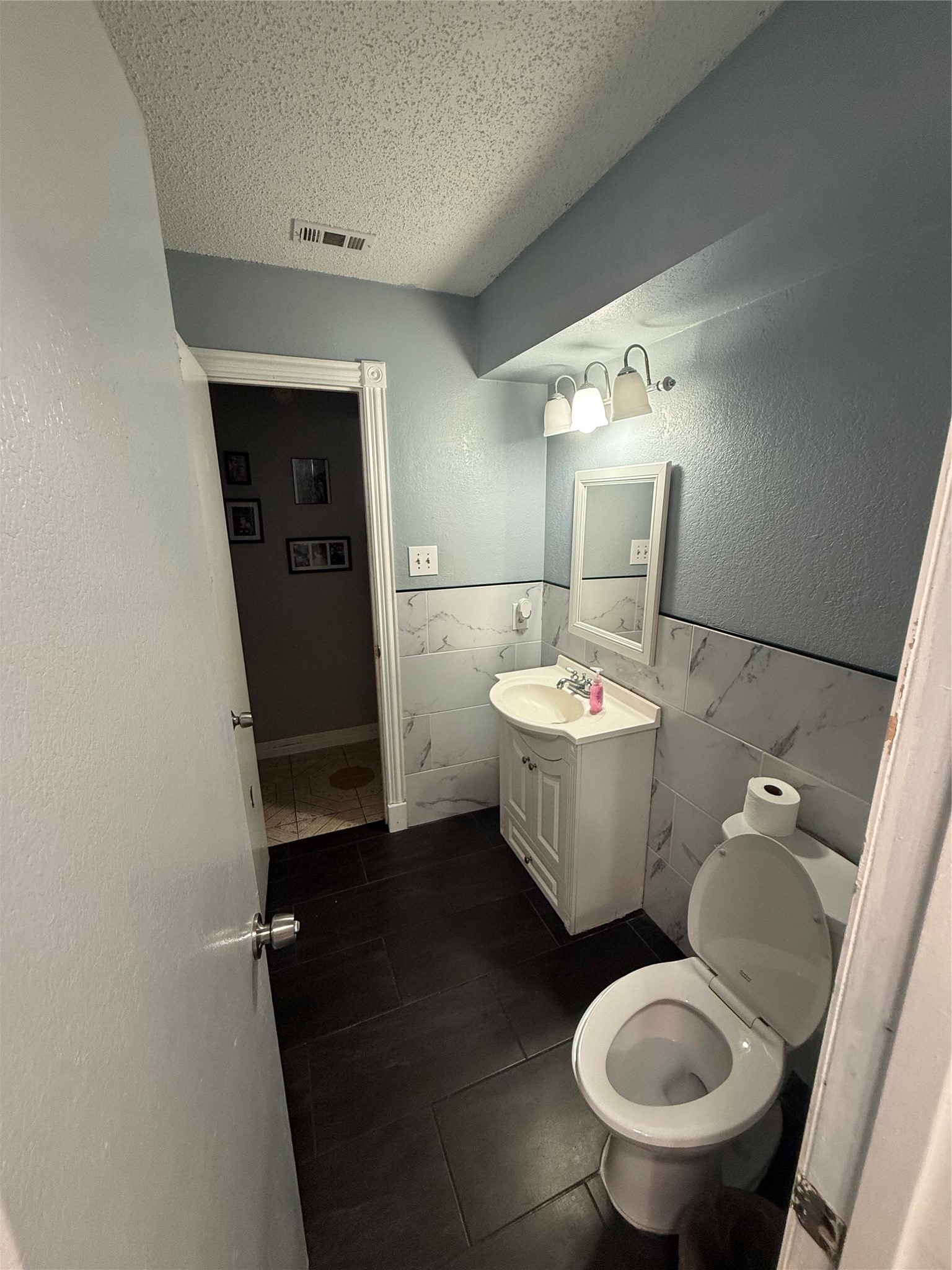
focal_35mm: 14
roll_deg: -0.5
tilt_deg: -15.0
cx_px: 476
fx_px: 513
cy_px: 635
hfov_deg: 85.7
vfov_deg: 102.1
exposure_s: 1/120
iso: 250
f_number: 2.2
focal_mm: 2.22
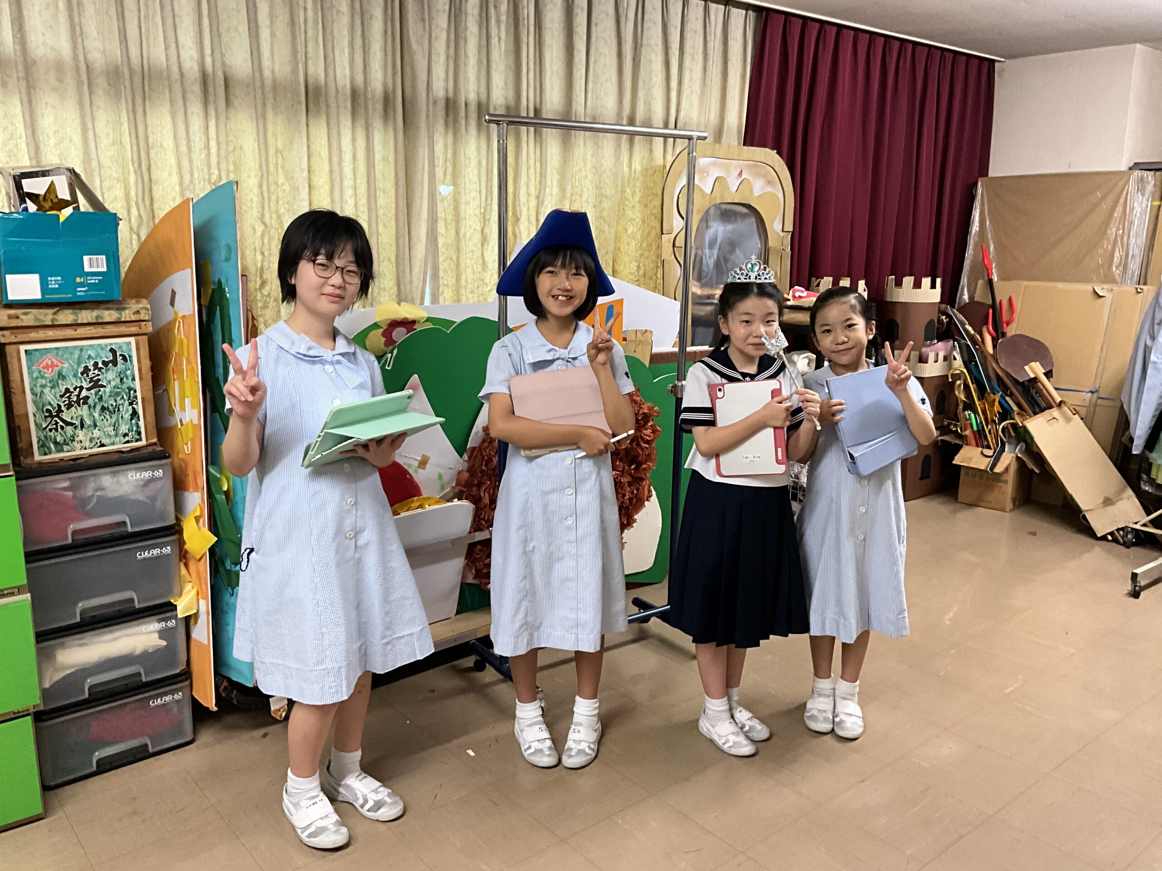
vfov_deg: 48.2
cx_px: 581
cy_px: 436
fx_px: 973
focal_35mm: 29
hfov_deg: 61.7
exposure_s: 1/50
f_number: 1.8
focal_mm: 3
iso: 200
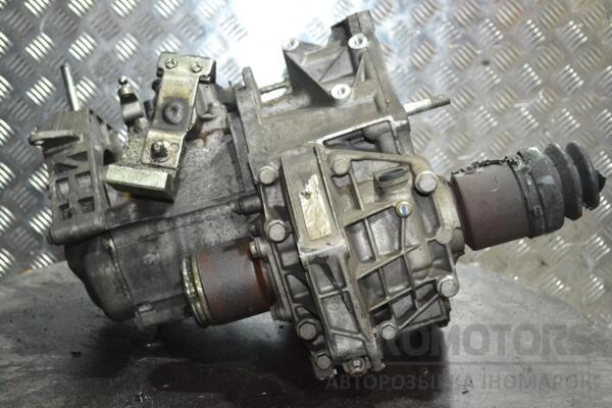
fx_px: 969
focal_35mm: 57
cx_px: 306
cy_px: 204
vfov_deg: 23.8
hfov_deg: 35.1
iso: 3200
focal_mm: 38
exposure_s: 1/60
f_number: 5
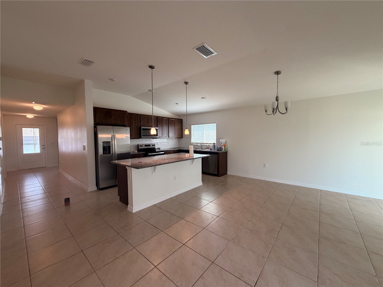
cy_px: 144
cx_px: 192
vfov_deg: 85.7
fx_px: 155
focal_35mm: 14
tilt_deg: -2.3
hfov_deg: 102.1
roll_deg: +0.8
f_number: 2.2
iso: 200
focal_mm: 2.22
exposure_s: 1/120
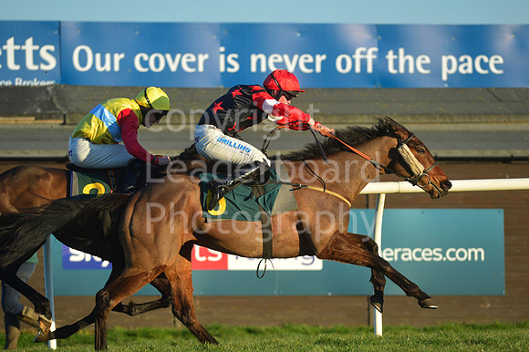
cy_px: 176
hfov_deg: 6.9
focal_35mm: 300
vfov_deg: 4.6
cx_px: 264
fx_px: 4406
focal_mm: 300
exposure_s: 1/4000
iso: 800
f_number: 6.3
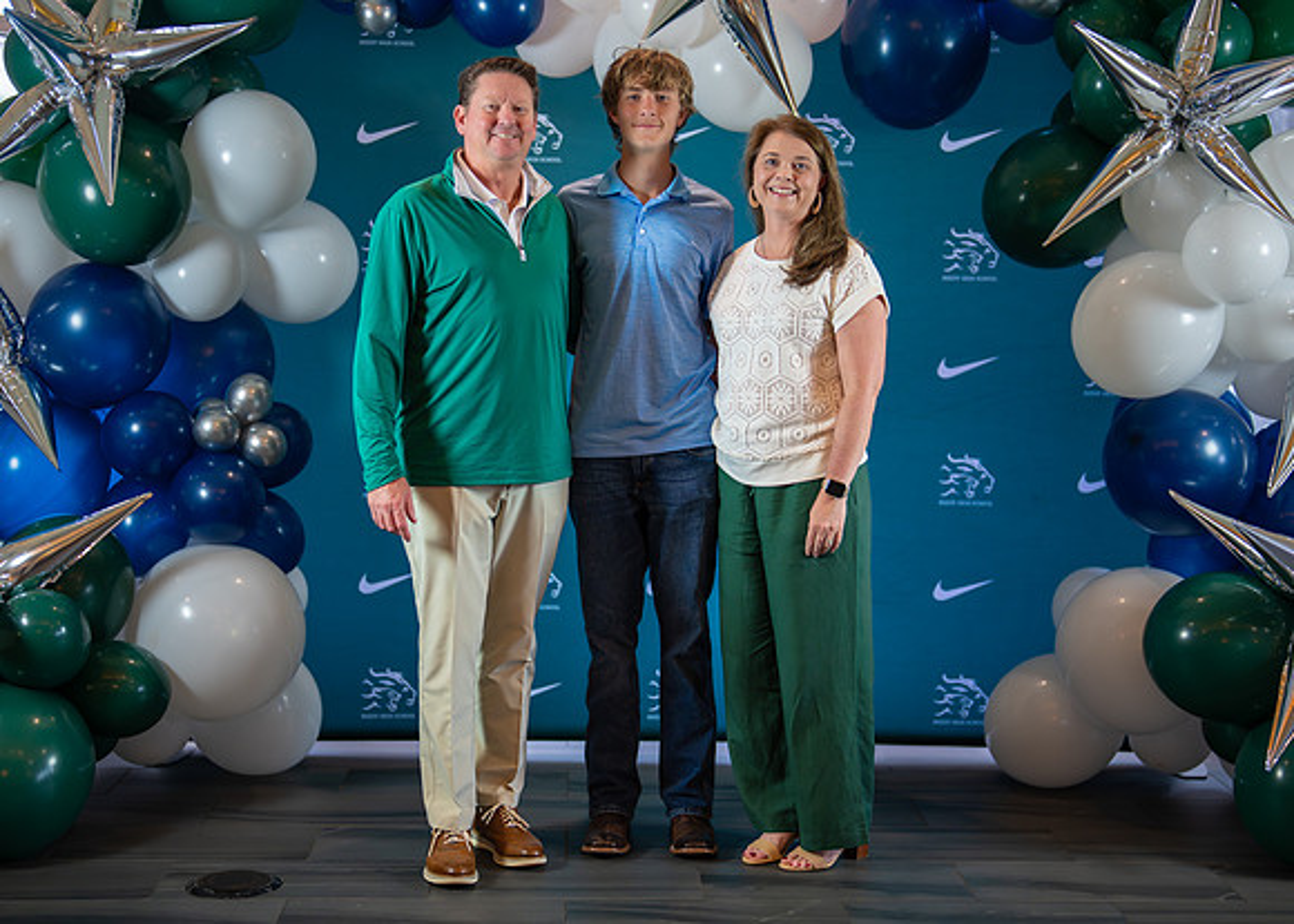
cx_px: 662
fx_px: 2064
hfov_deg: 34.8
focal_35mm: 56
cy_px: 492
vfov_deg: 25.2
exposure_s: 1/400
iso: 1000
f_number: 1.2
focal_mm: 50
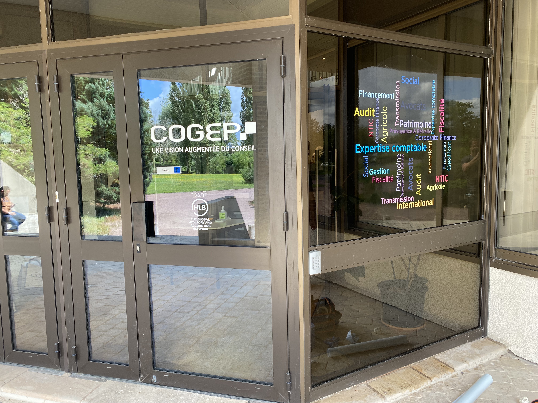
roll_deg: +1.9
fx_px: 404
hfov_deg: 67.3
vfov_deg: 53.1
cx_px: 269
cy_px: 202
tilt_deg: -6.9
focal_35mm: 26
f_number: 1.8
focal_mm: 4.25
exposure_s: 1/122
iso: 40
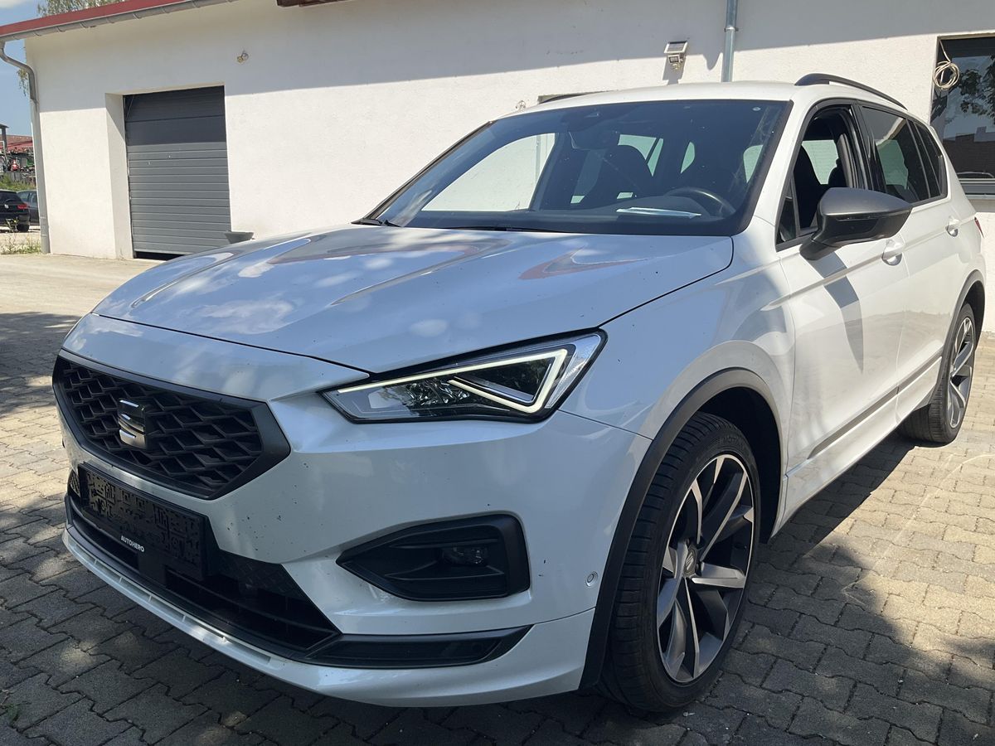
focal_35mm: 29
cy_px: 373
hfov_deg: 61.7
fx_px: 834
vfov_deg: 48.2
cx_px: 498
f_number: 1.8
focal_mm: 3
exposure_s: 1/1675
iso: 25
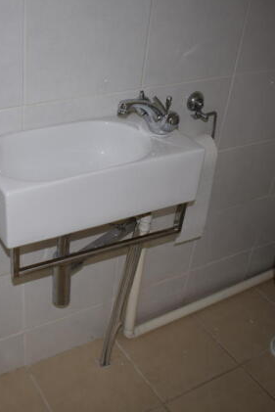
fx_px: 481
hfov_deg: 31.3
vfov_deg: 46.4
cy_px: 203
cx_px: 63
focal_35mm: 42
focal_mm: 18
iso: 100
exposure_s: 1/60
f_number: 3.5
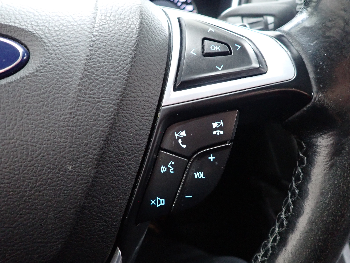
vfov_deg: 54.9
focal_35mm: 25
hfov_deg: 69.4
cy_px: 132
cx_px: 175
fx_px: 253
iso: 800
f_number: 2
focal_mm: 4.5
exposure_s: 1/20
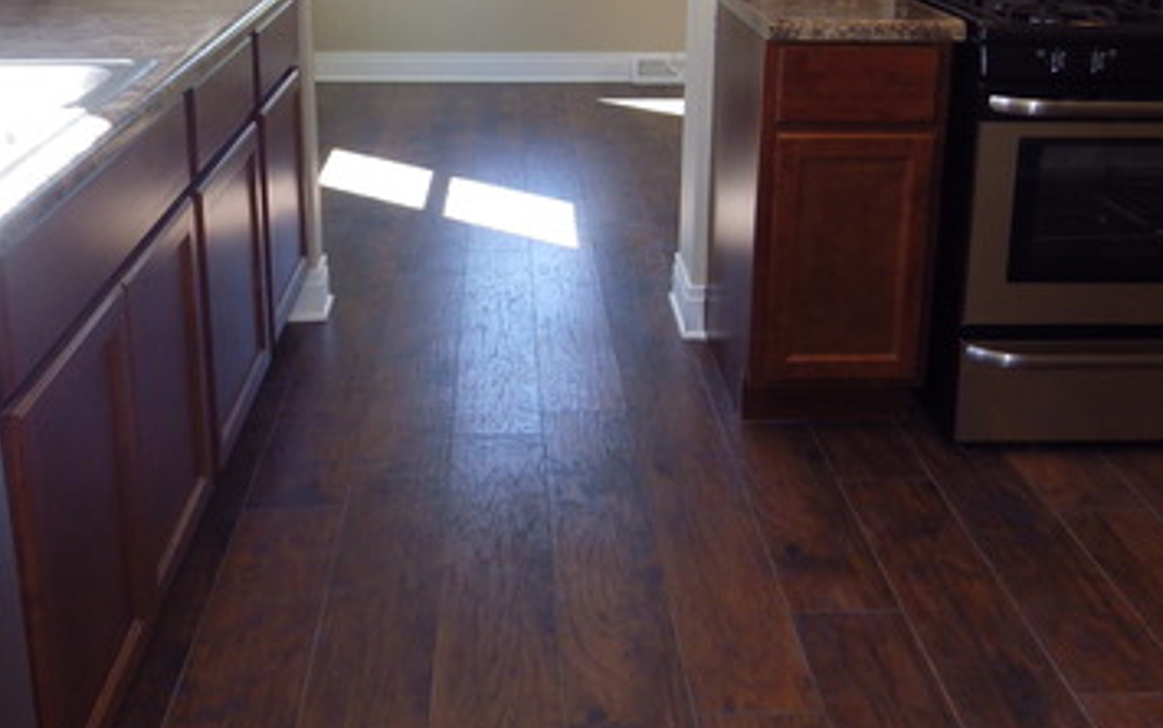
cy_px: 171
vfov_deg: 30.0
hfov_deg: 47.2
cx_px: 577
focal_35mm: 42
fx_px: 1331
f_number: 3.1
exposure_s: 1/60
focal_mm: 4
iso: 100
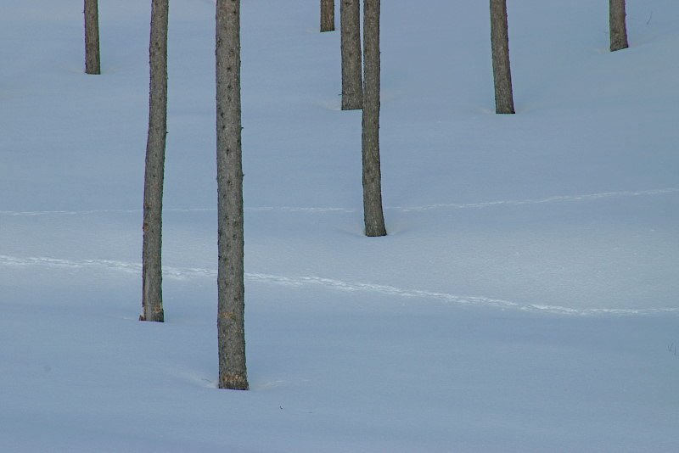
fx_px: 3821
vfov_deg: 6.8
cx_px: 340
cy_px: 226
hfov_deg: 10.2
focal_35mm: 202
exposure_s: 1/400
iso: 200
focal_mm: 135
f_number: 10
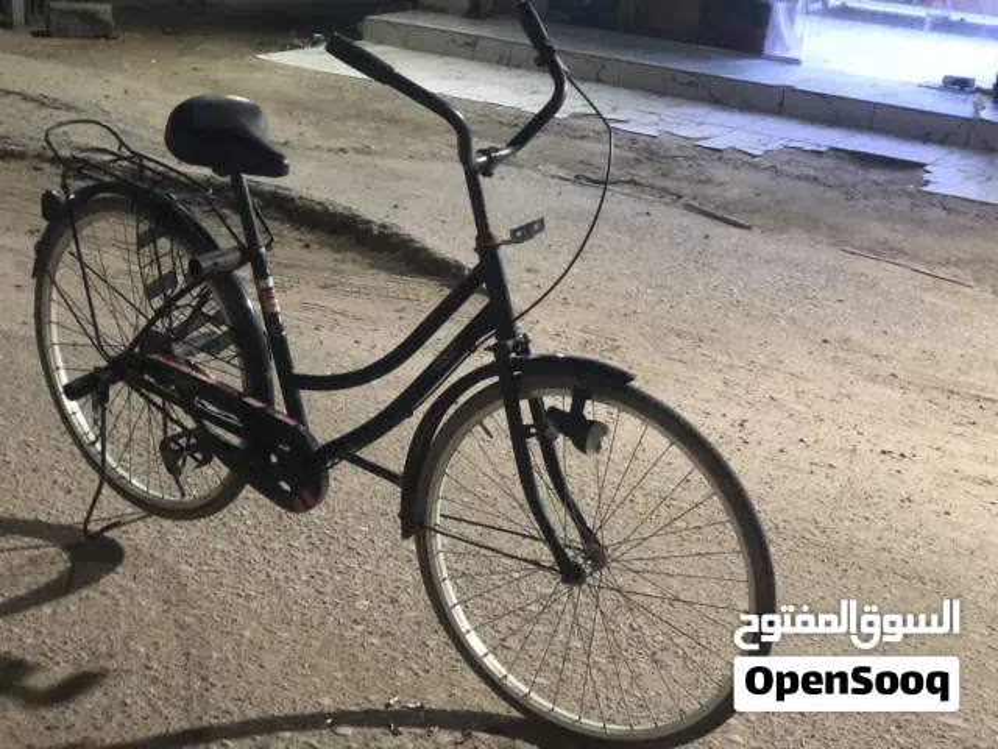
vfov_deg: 25.7
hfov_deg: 33.8
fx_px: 1643
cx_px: 499
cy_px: 374
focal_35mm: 57
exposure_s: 1/33
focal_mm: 6.6
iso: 800
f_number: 2.8
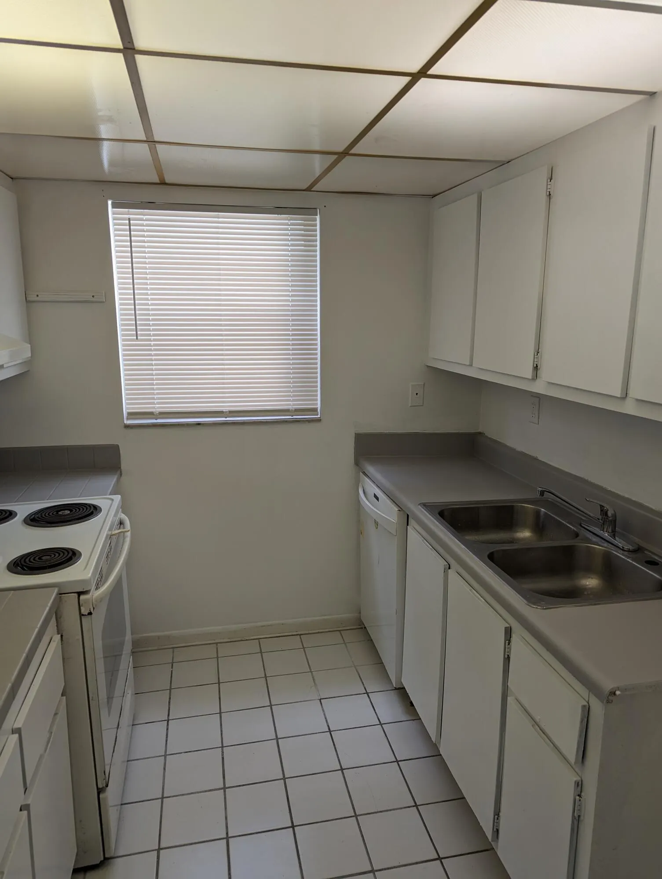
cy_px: 440
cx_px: 331
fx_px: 611
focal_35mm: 24
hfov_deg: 56.9
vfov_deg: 71.5
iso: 52
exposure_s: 1/60
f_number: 1.85
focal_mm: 6.81
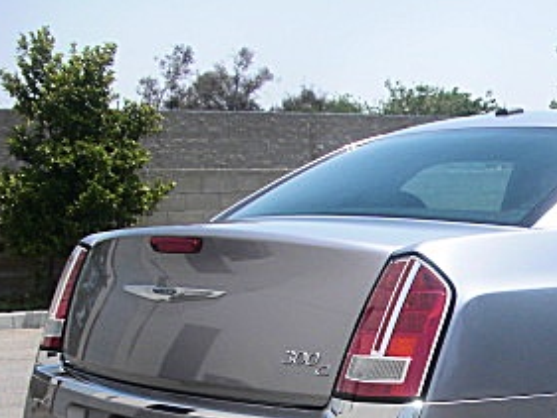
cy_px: 456
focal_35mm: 82
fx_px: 1320
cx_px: 565
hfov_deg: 22.8
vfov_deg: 17.4
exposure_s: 1/800
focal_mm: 6.3
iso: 50
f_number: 2.8
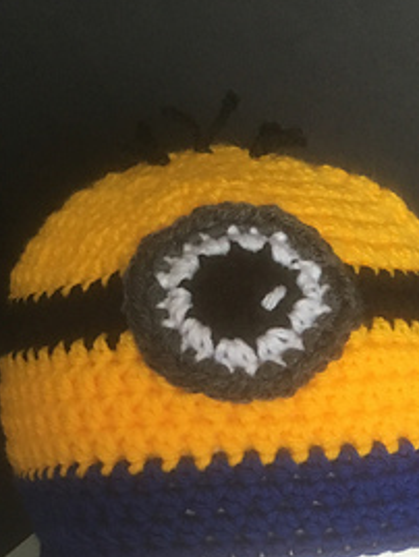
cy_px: 582
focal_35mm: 69
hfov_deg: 20.5
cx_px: 434
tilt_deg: -37.1
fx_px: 1113
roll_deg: +1.3
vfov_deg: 26.4
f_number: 2.2
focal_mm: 4.15
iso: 125
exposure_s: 1/30
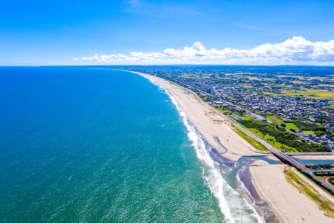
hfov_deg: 65.5
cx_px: 167
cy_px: 112
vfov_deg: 46.4
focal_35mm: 28
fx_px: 260
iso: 100
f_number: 6.3
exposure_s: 1/500
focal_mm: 10.3
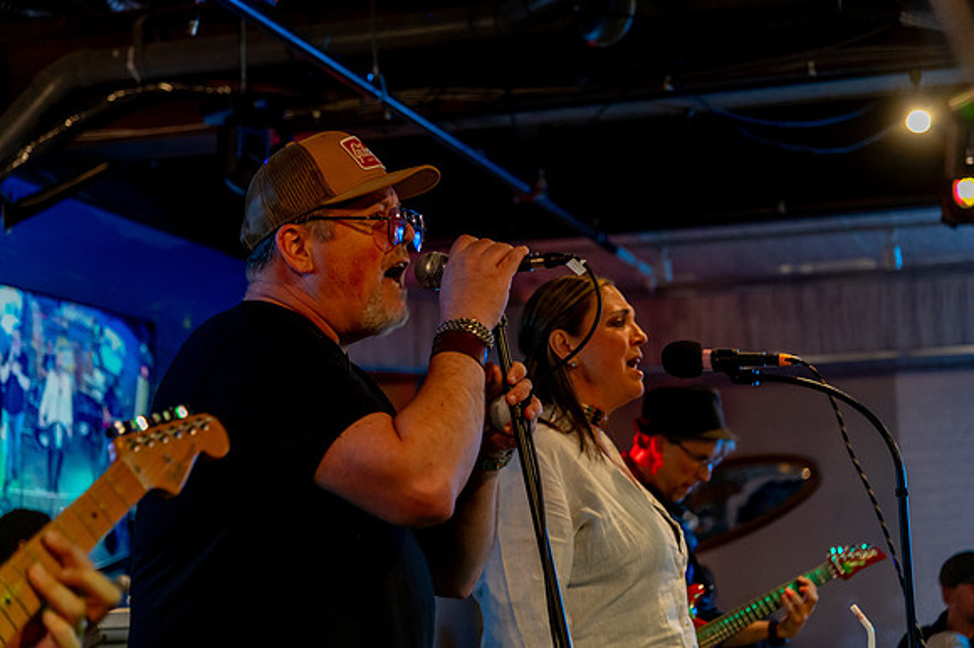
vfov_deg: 18.2
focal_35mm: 75
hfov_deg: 27.0
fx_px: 2028
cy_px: 324
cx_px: 487
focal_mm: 75
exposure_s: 1/40
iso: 6400
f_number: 4
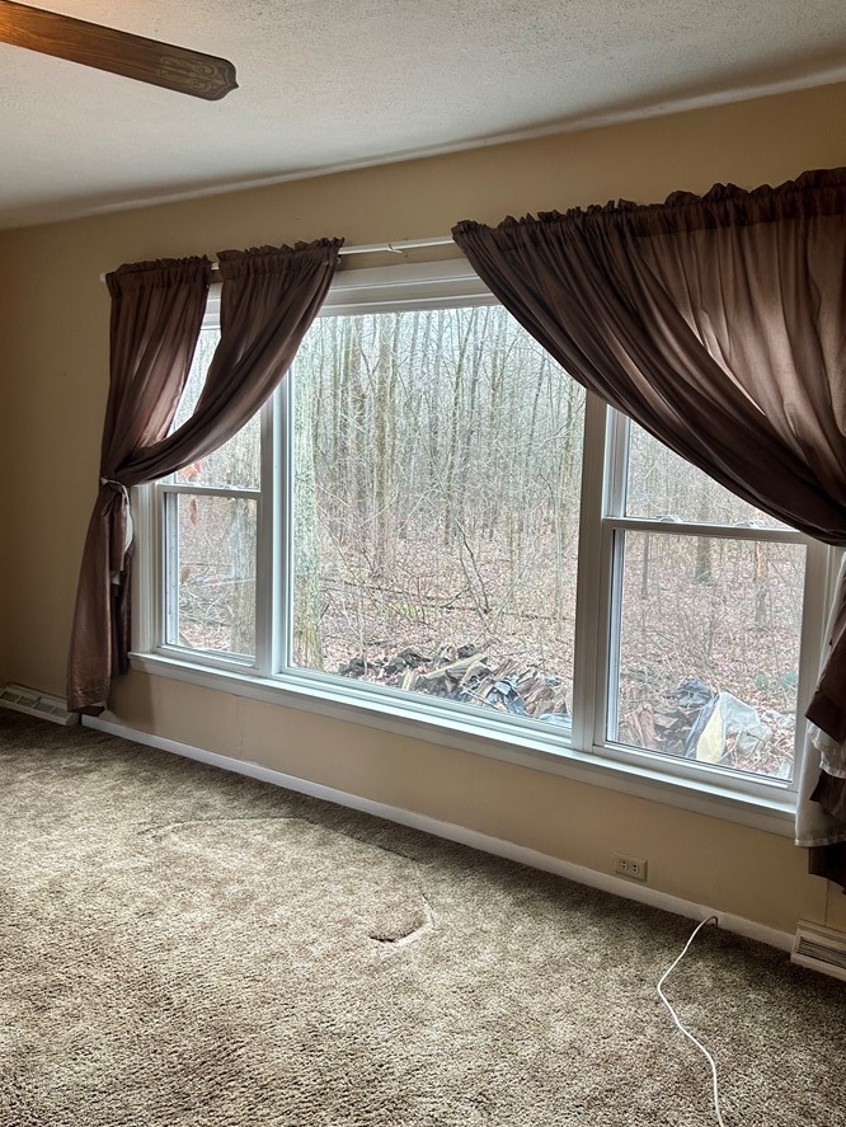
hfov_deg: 46.8
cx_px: 436
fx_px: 977
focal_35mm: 30
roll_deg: -1.4
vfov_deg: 59.9
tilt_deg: -6.8
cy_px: 553
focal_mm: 5.7
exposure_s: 1/120
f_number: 1.5
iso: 100
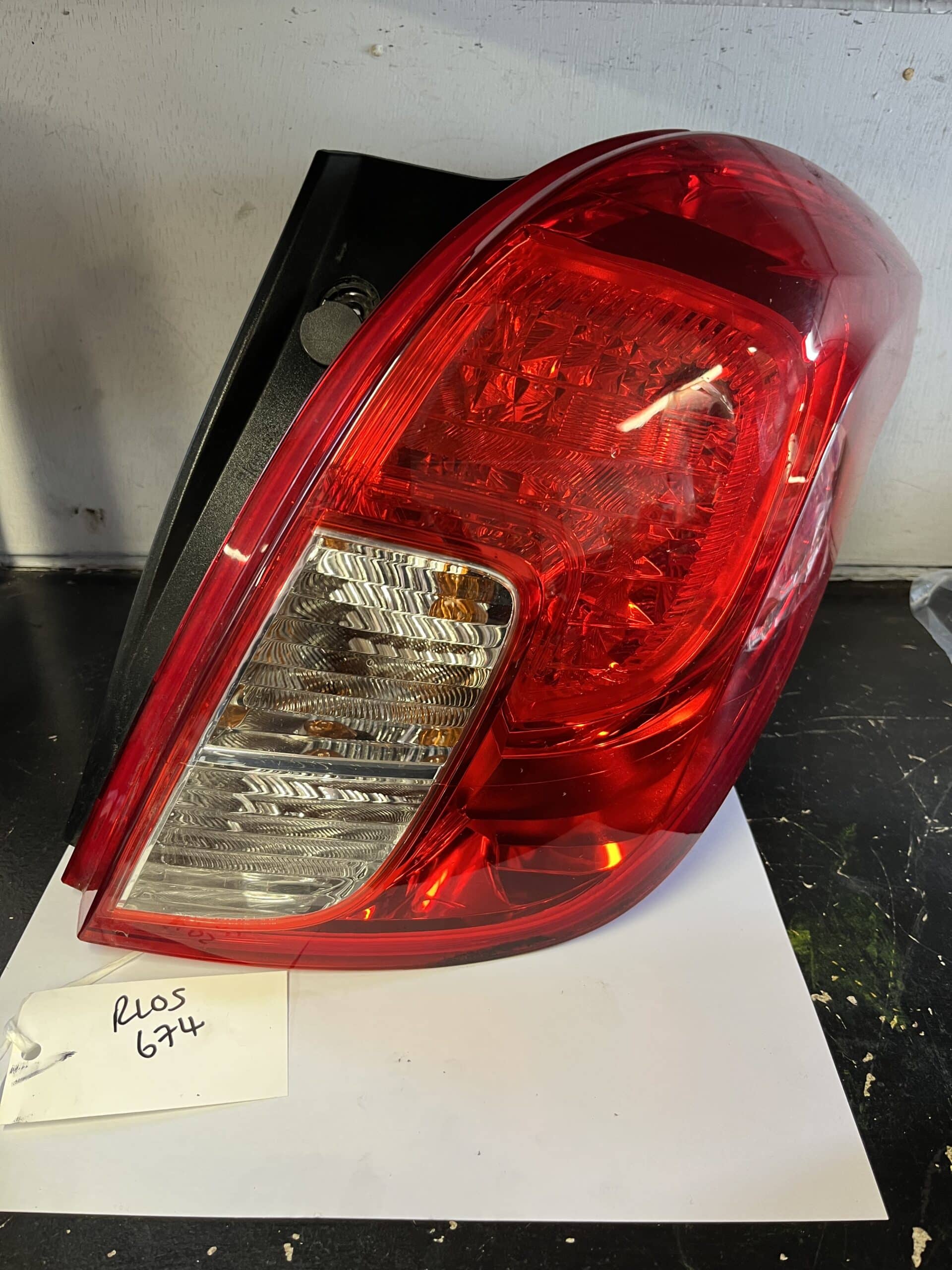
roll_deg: +0.1
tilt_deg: -30.2
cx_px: 476
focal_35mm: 26
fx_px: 953
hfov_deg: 53.1
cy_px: 635
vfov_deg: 67.3
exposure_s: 1/50
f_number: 1.6
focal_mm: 5.1
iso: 100
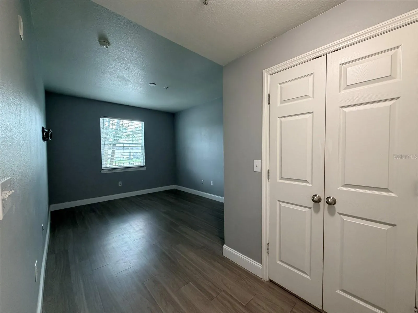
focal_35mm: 14
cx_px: 209
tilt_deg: -1.9
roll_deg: +1.4
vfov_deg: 85.7
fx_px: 169
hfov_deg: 102.1
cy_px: 156
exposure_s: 1/60
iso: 250
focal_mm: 2.22
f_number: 2.2
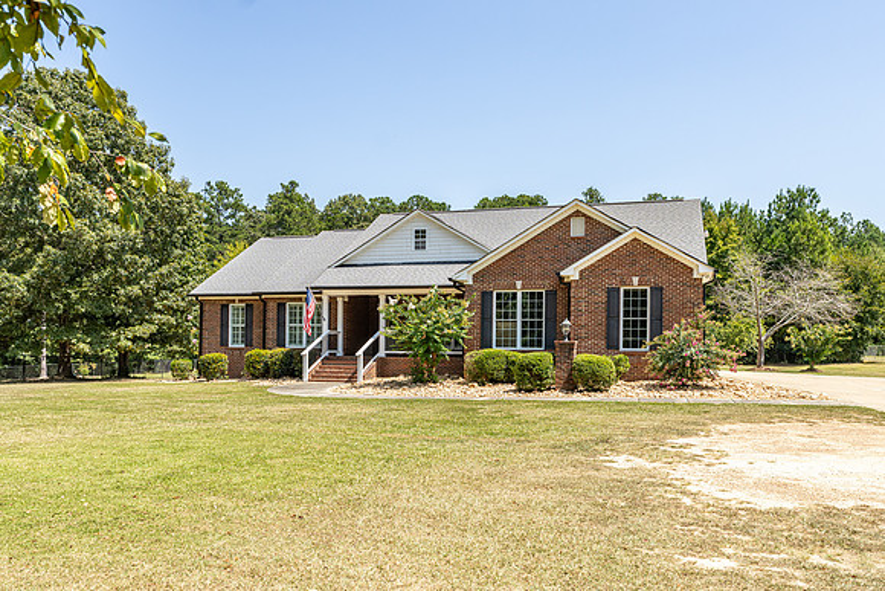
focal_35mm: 29
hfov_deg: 63.9
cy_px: 336
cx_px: 466
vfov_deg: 45.1
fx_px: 709
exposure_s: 1/1250
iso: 400
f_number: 5.6
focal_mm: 24
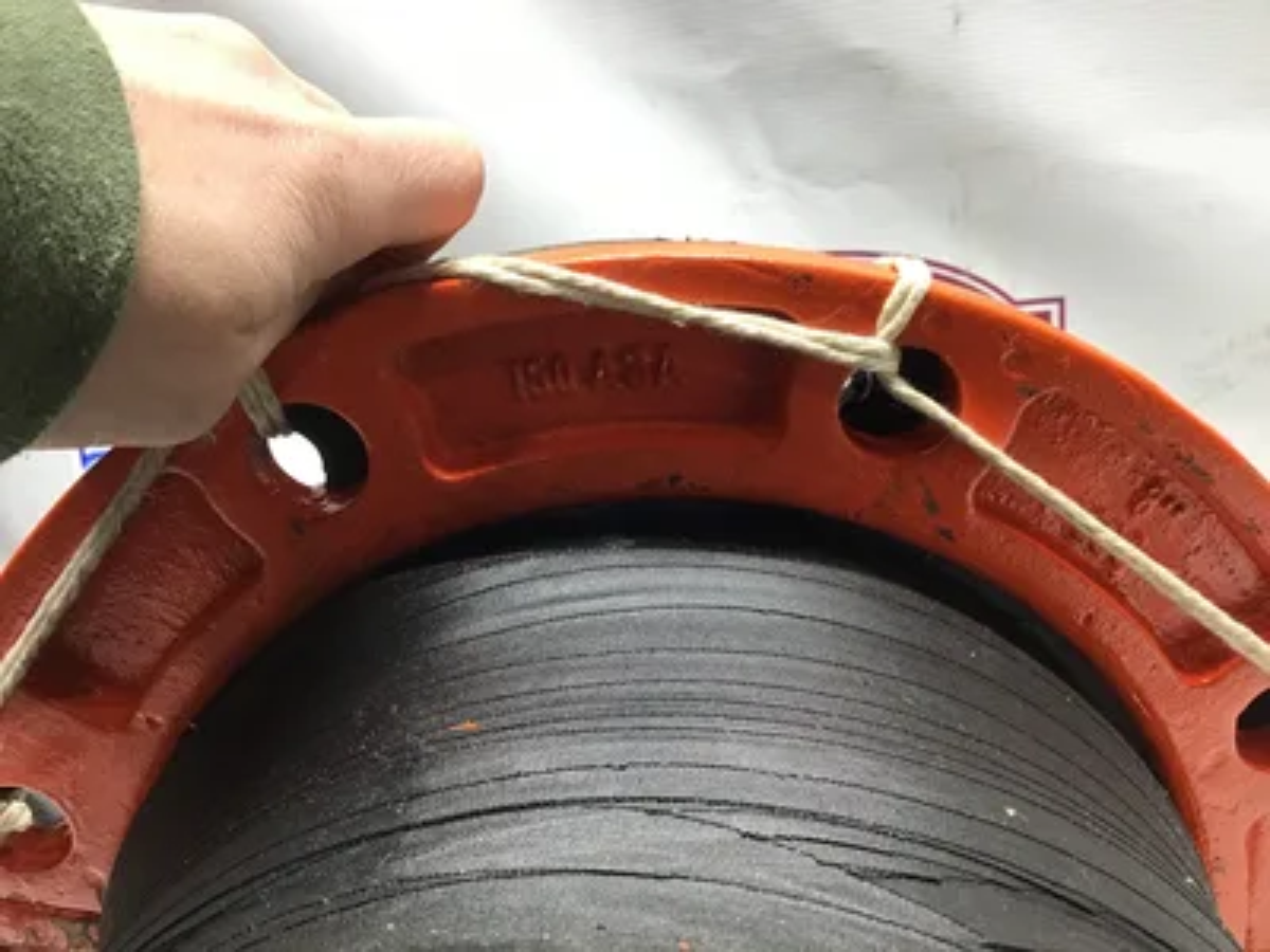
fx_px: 1137
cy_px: 476
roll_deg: +6.9
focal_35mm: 31
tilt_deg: -16.1
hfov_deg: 58.4
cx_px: 635
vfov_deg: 45.4
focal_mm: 3.3
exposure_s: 1/40
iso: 25
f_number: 2.4
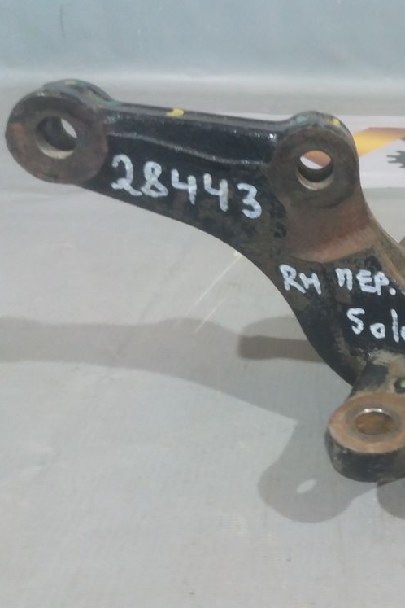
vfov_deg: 49.6
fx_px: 658
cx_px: 376
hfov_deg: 32.3
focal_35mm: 39
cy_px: 304
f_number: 1.9
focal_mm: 3.7
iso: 200
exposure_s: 1/17
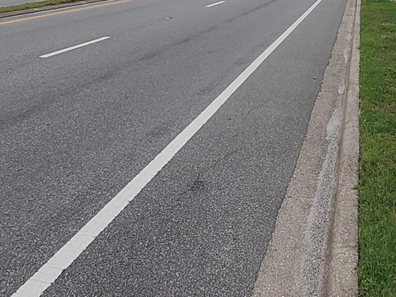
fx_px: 618
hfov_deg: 35.2
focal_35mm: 54
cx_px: 263
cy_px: -60
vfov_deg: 24.5
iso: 50
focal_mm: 1.8
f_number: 2.2
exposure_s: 1/1579
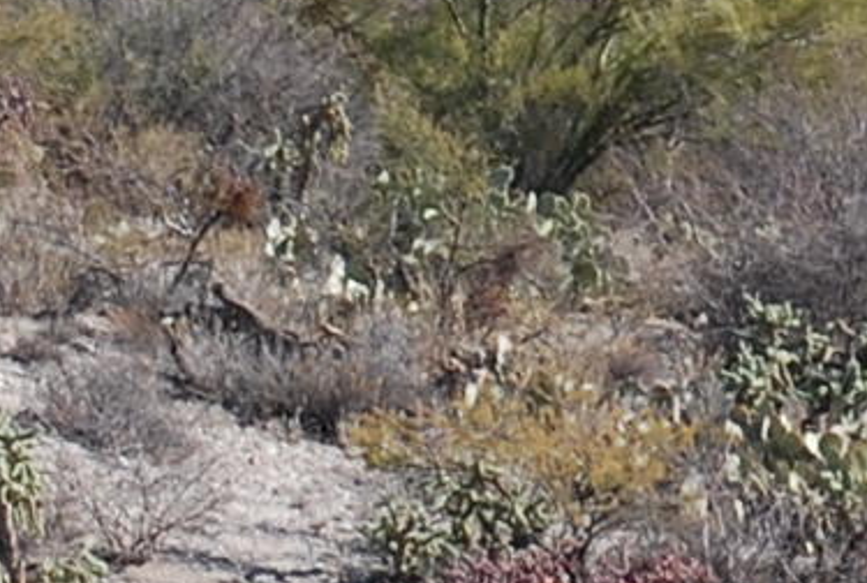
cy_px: -81
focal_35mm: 556
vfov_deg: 2.5
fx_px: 13422
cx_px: 962
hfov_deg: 3.7
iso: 100
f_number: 7.1
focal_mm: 48
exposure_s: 1/200
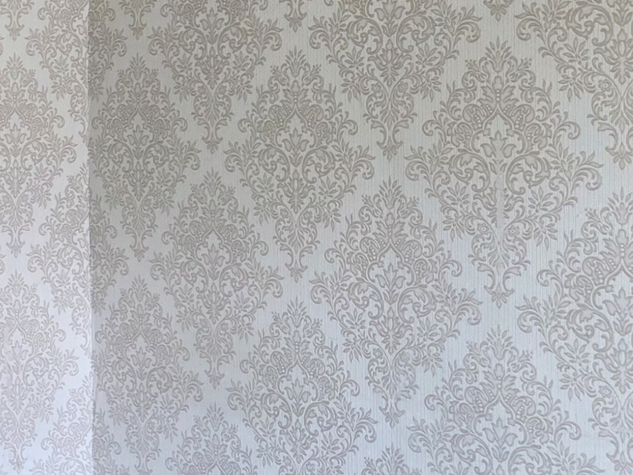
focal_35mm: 84
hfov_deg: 18.6
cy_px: 111
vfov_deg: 17.5
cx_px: -474
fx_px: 1536
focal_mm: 5.4
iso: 400
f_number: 1.8
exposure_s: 1/100
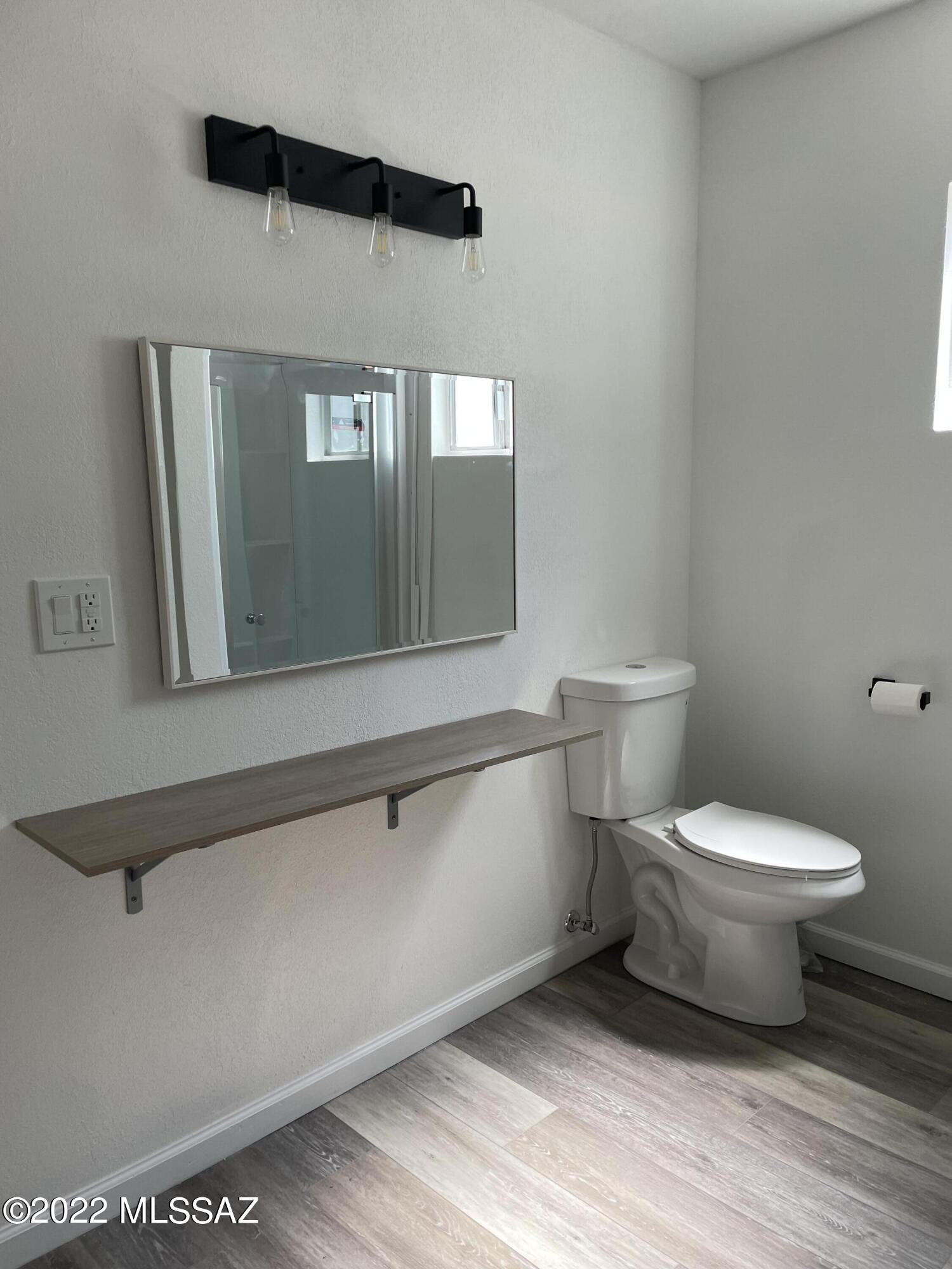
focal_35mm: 26
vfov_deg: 67.3
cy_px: 634
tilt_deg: -8.7
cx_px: 476
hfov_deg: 53.1
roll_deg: +1.6
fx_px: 953
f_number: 1.6
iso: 64
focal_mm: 4.2
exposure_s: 1/121
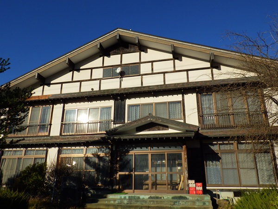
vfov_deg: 49.7
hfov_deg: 63.4
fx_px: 225
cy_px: 104
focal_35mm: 28
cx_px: 139
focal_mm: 5
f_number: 4.2
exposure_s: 1/1250
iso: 125
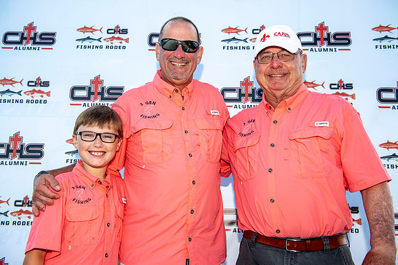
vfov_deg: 35.0
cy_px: 132
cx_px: 199
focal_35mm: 38
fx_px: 420
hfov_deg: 50.7
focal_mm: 38
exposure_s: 1/160
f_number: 5
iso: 50
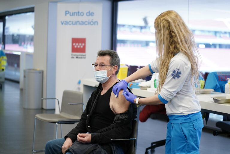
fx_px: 447
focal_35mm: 70
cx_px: 115
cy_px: 77
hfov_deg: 28.8
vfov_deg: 19.5
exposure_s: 1/200
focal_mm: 70
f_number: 2.8
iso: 2500
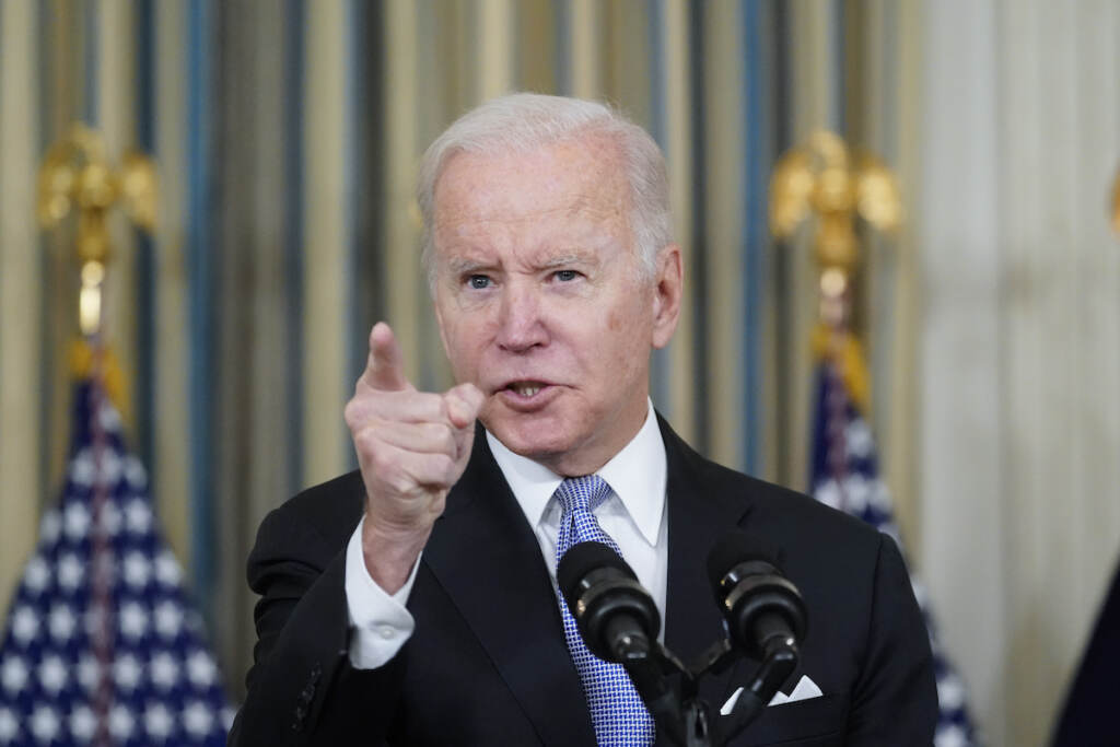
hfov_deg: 10.3
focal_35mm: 200
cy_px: 374
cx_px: 560
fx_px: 6223
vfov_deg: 6.9
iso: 10000
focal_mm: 200
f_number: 5.6
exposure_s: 1/250
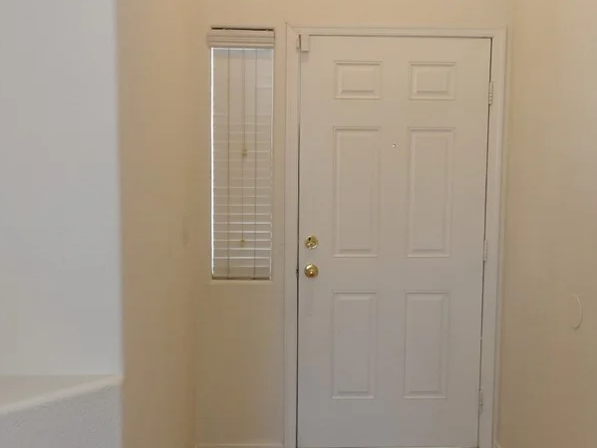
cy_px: 226
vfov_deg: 35.2
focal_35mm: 41
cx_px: 304
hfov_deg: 45.7
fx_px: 708
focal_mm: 4.3
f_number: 3.3
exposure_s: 1/30
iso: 160
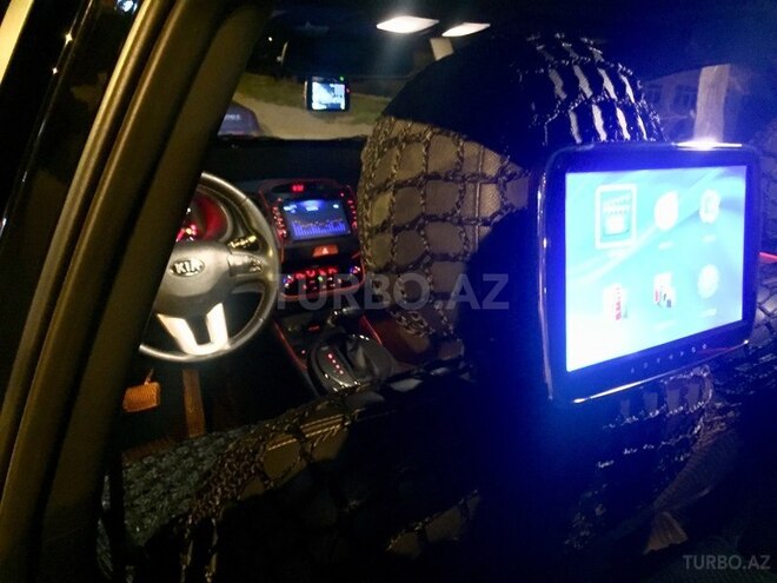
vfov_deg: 48.2
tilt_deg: -22.6
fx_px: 651
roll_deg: -2.1
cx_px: 388
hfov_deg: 61.7
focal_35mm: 29
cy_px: 292
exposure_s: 1/17
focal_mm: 4.15
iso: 1000
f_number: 2.2
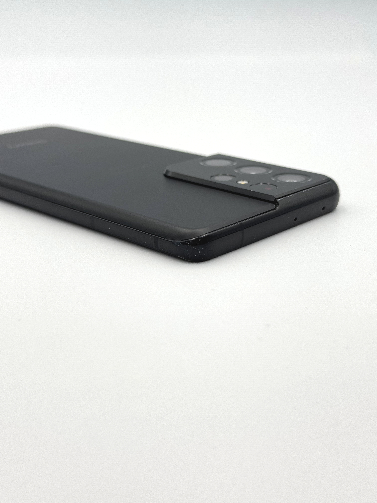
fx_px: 697
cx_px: 188
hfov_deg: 30.3
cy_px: 252
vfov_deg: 39.7
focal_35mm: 48
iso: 64
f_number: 1.78
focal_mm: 6.76
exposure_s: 1/379
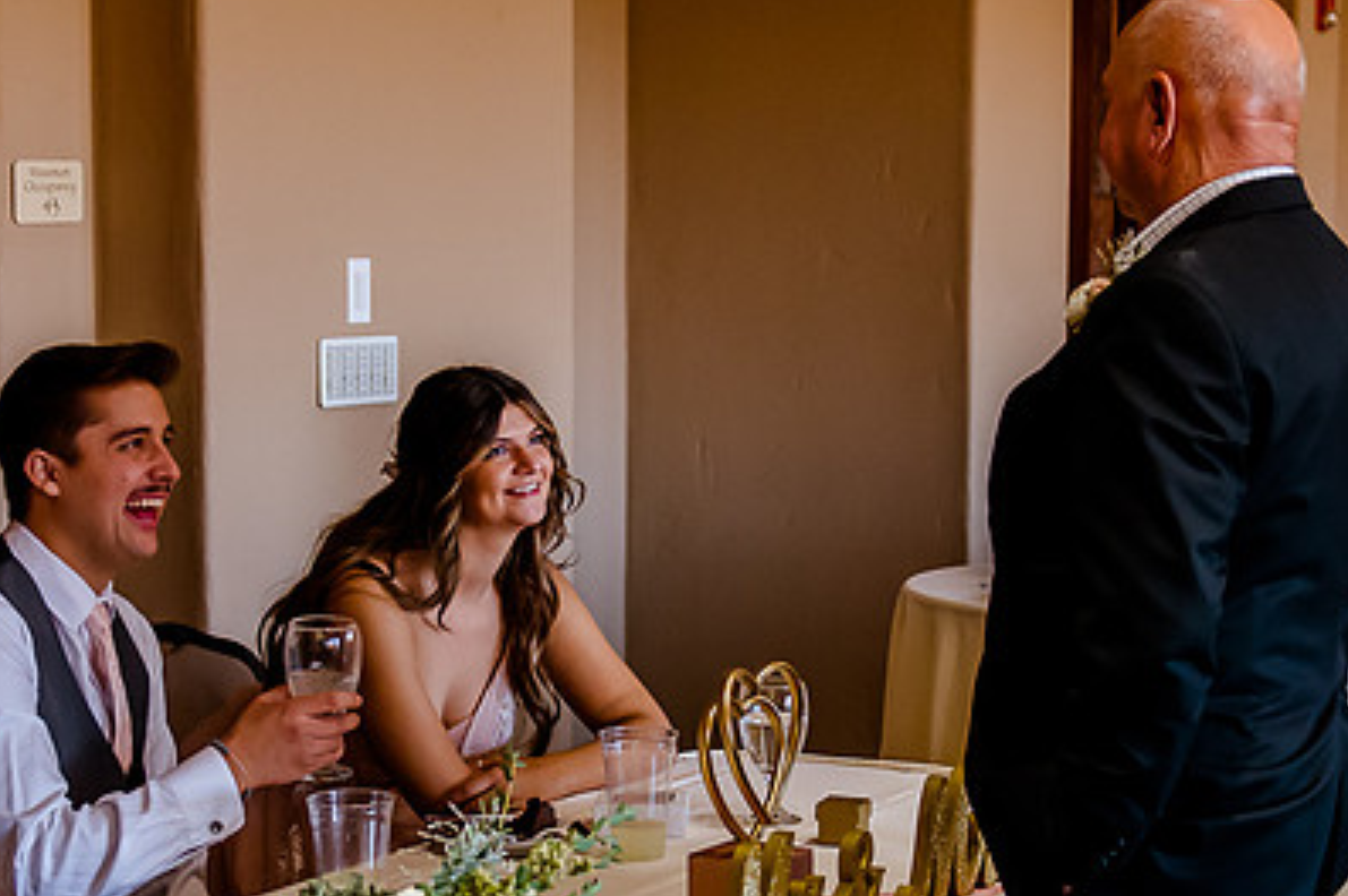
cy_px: 490
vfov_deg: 15.5
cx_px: 649
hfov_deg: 23.1
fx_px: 3292
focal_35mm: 88
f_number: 2.8
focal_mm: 35
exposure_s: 1/160
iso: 3200
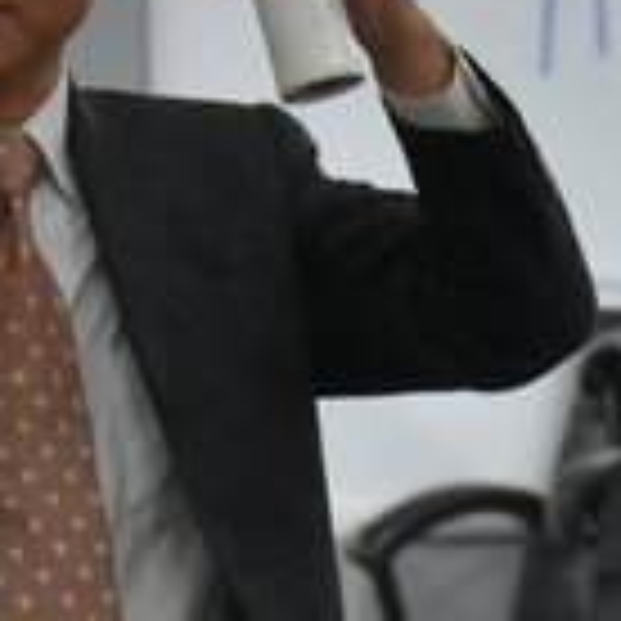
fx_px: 11125
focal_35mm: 548
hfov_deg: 3.2
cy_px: 196
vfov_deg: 3.2
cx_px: 482
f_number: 5.3
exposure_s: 1/200
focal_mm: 85
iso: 2000
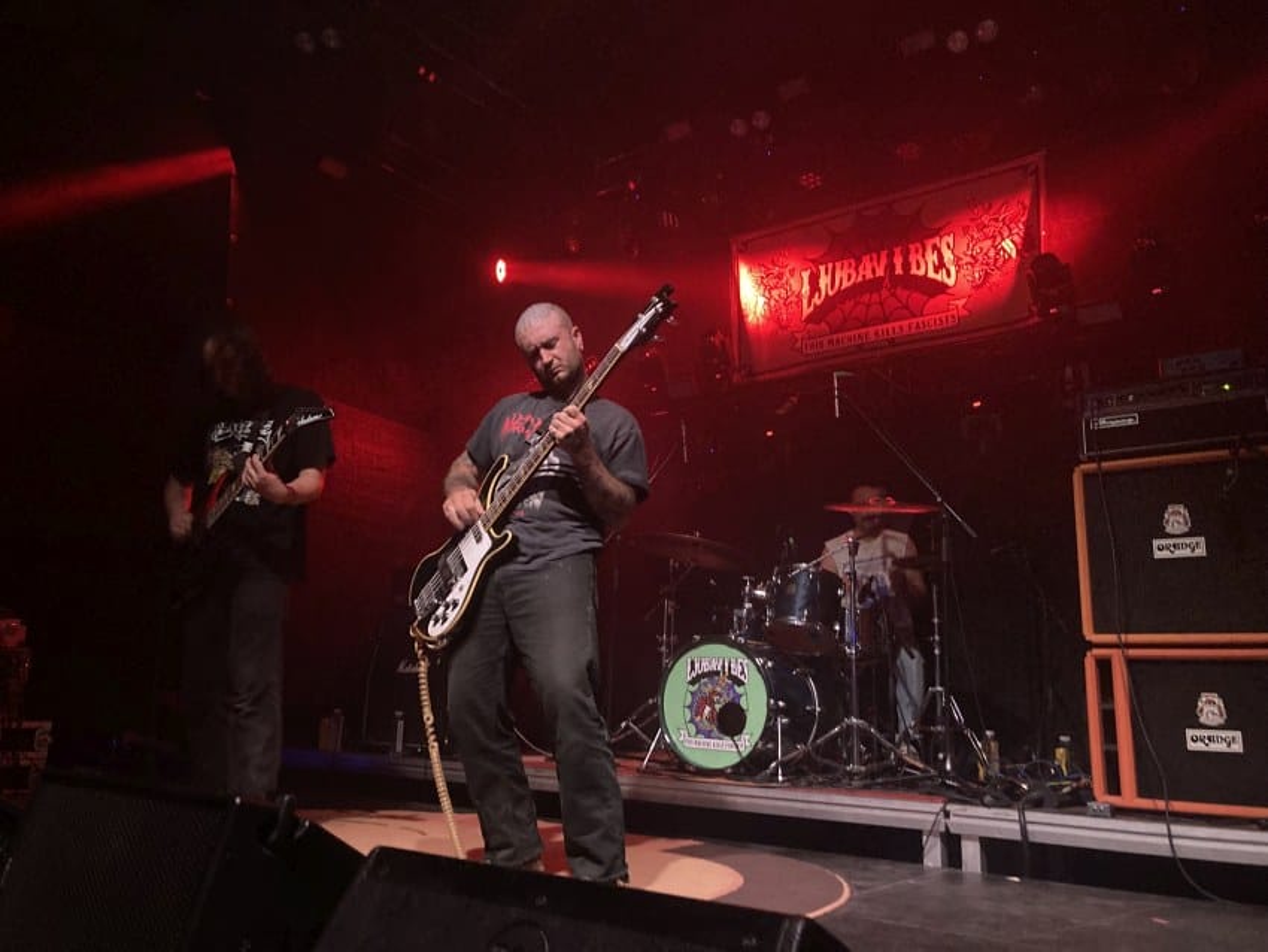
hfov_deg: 63.4
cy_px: 476
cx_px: 634
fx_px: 1026
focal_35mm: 28
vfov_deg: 49.8
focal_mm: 3.99
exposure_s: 1/16
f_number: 1.8
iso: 640
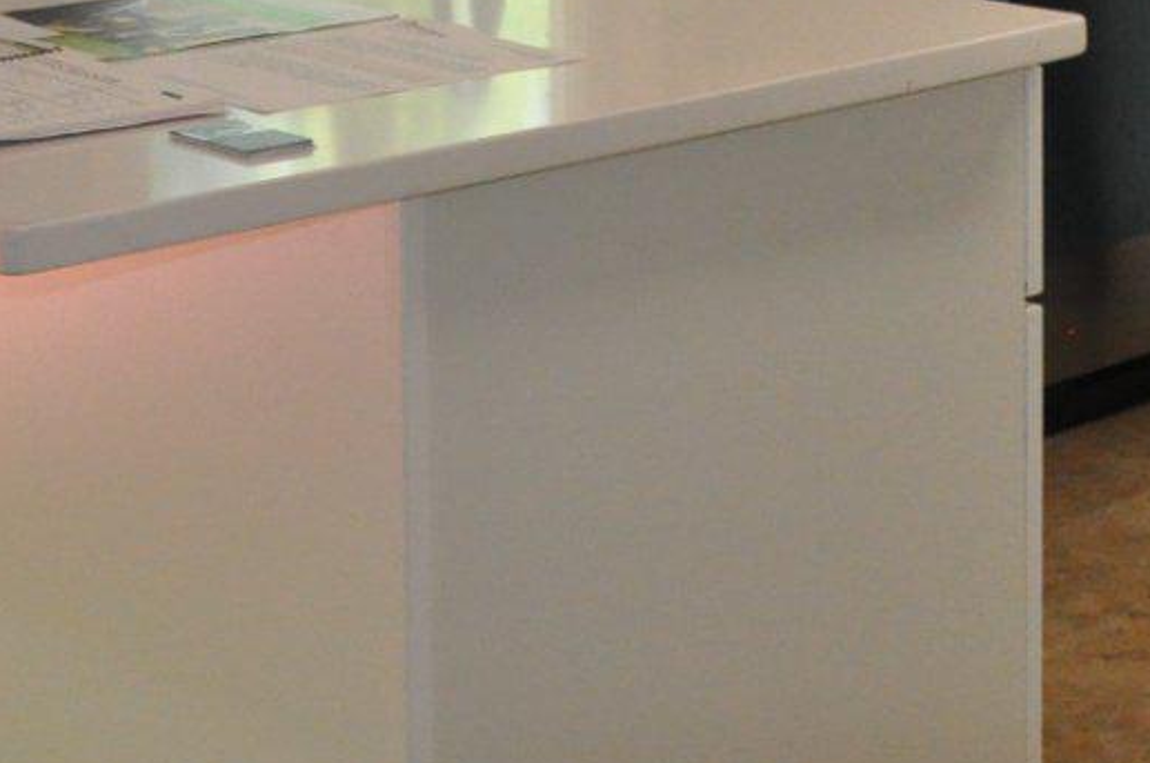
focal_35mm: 107
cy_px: -719
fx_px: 3413
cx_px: 1061
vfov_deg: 11.6
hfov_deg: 18.8
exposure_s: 1/200
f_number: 8
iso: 1600
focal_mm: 18
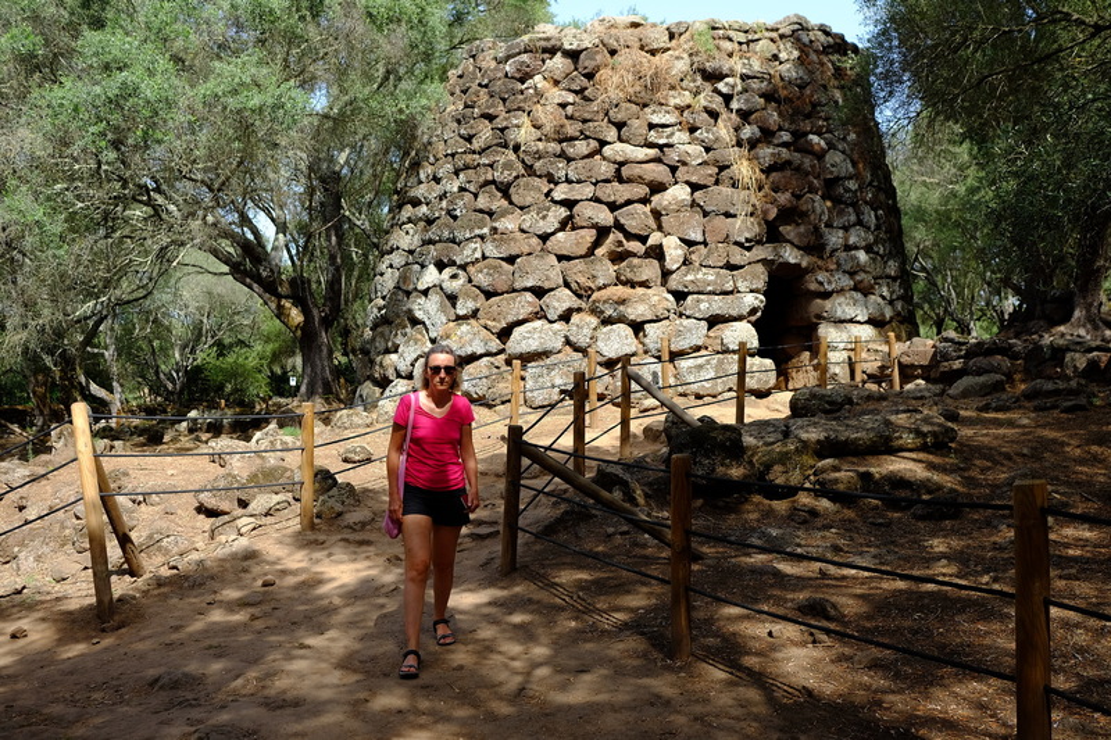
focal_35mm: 35
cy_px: 370
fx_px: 1080
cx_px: 556
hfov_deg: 54.4
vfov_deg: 37.8
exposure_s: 1/500
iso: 200
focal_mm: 23
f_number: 4
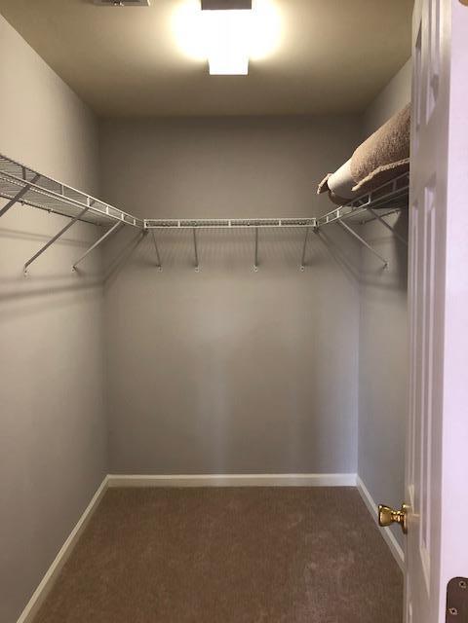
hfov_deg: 49.7
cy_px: 312
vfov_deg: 63.4
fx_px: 505
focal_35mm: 28
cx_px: 234
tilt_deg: -5.6
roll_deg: -0.6
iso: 50
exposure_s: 1/15
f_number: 1.8
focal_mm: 3.99
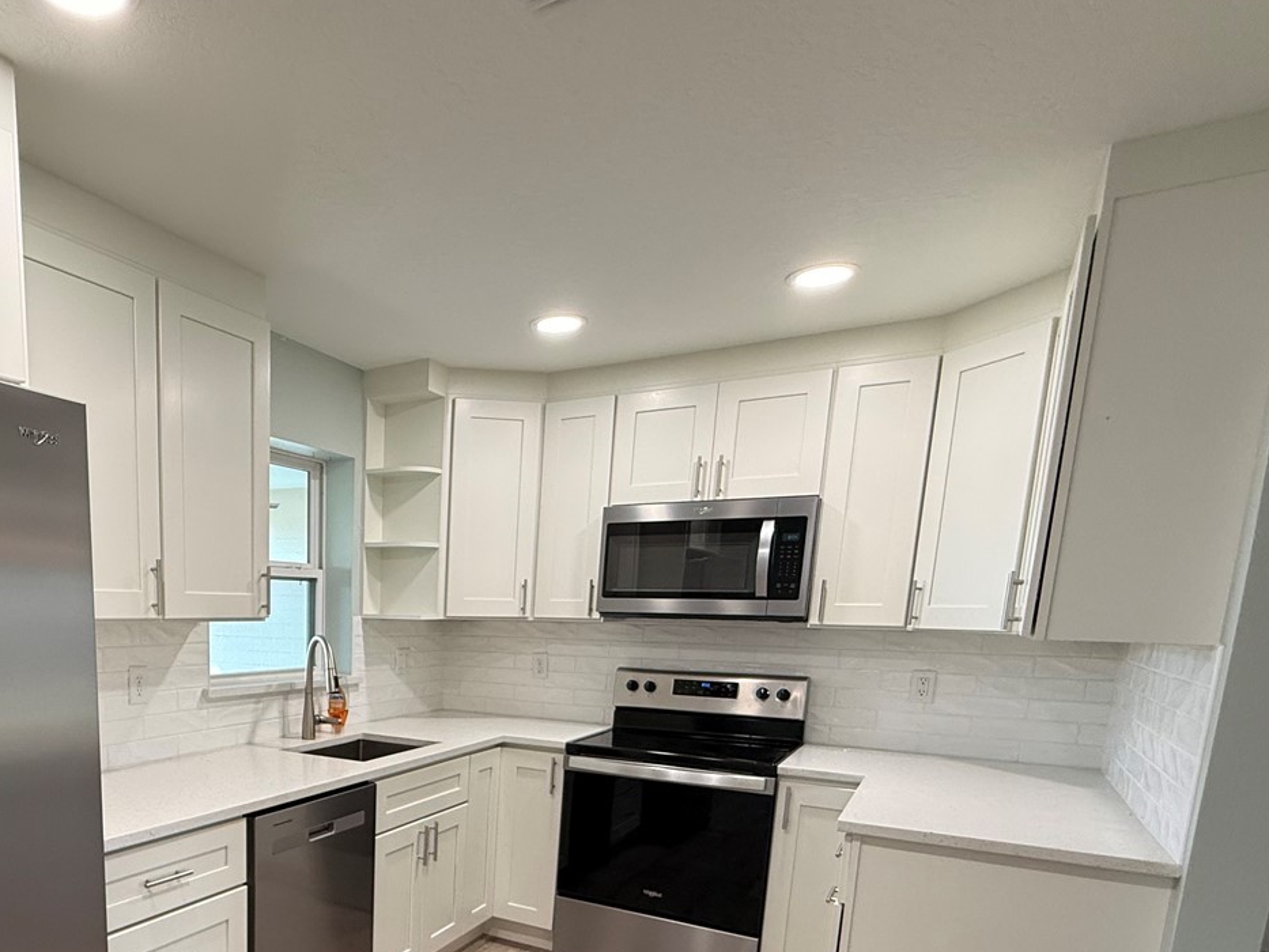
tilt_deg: -10.8
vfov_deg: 53.0
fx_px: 880
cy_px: 764
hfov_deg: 67.8
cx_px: 344
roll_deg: -0.9
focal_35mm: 24
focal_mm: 2.22
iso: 160
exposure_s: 1/120
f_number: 2.2
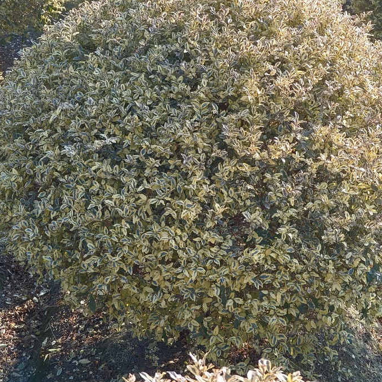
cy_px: 158
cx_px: 203
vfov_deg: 25.3
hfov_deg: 25.4
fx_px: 849
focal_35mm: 68
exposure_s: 1/385
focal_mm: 7.08
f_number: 2
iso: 50
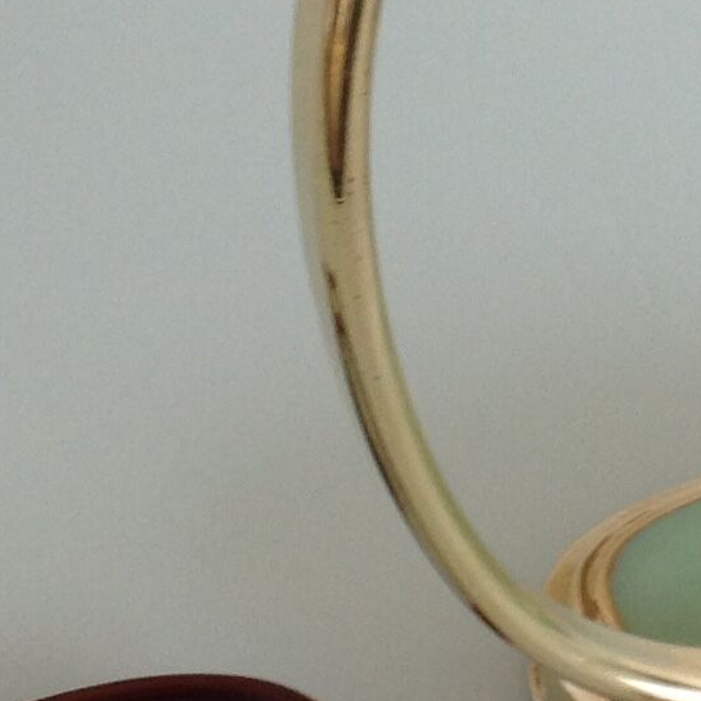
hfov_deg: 11.8
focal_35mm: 147
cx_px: 644
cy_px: 367
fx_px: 3368
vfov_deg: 11.9
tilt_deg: -48.1
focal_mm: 4.28
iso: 64
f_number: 2.4
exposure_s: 1/15
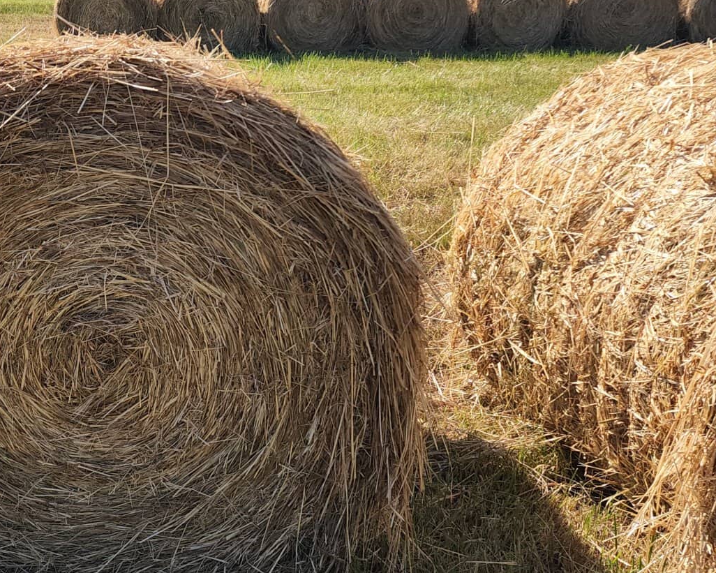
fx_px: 890
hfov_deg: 41.1
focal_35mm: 42
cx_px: 103
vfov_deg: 35.7
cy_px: 284
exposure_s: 1/647
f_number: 1.8
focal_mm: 6.4
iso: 12
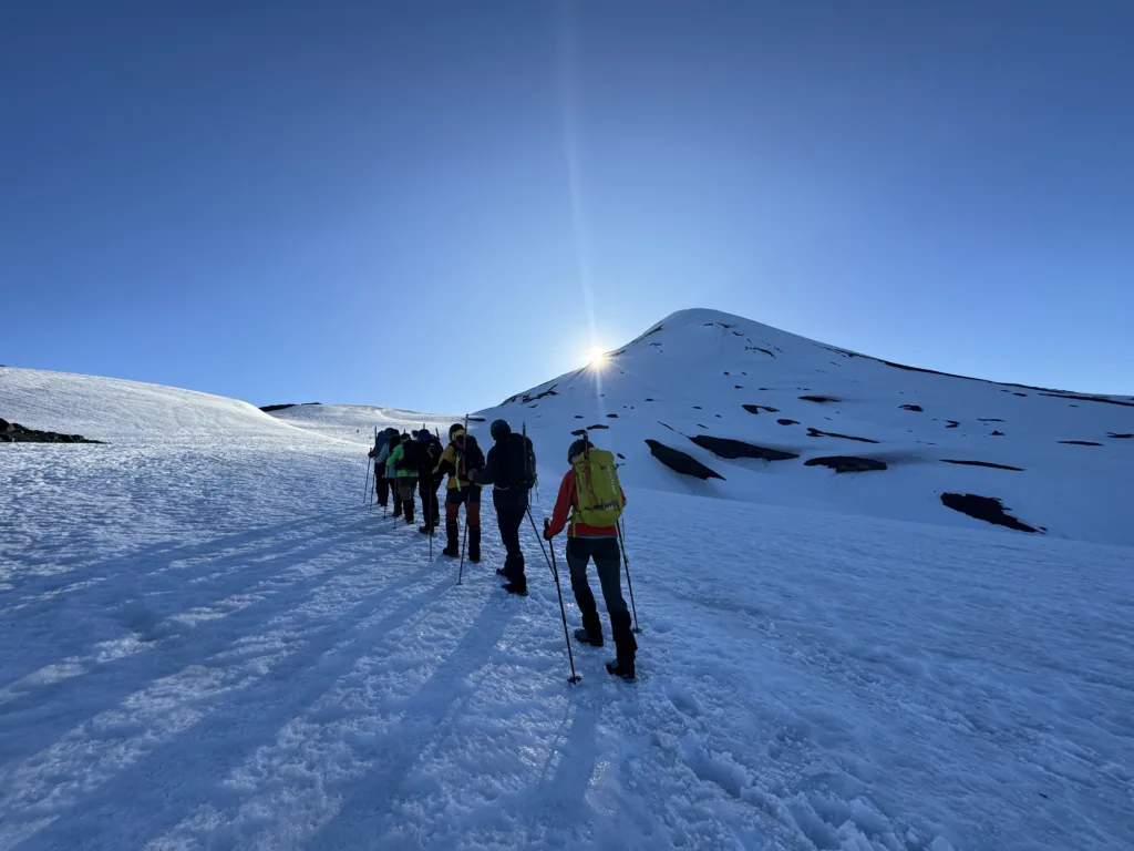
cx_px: 567
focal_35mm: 14
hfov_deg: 102.1
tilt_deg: +11.3
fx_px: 459
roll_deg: +4.2
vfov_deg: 85.7
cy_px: 426
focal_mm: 2.22
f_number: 2.2
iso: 50
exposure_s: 1/2146
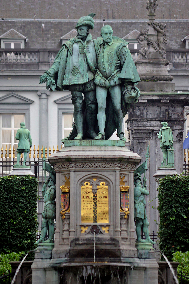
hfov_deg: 5.1
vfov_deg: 7.6
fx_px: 2126
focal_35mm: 270
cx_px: 94
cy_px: 142
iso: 400
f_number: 5.6
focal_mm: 180
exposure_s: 1/60
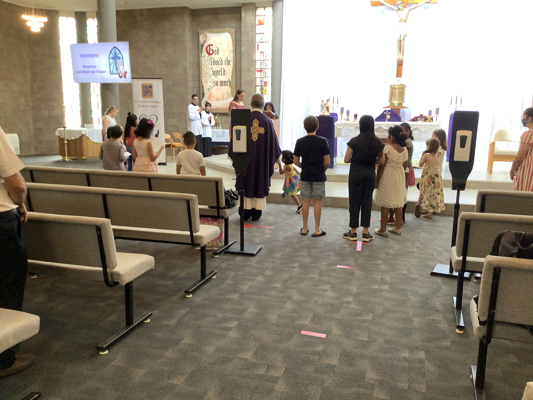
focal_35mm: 31
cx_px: 266
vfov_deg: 45.4
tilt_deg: -10.3
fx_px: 477
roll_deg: -1.0
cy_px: 200
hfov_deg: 58.4
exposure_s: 1/50
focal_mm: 3.3
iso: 100
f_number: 2.4
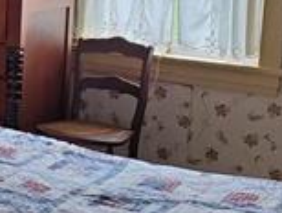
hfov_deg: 17.1
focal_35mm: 108
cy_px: 11
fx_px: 881
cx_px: -90
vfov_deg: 13.6
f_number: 2.4
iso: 100
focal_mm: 4.3
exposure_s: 1/59
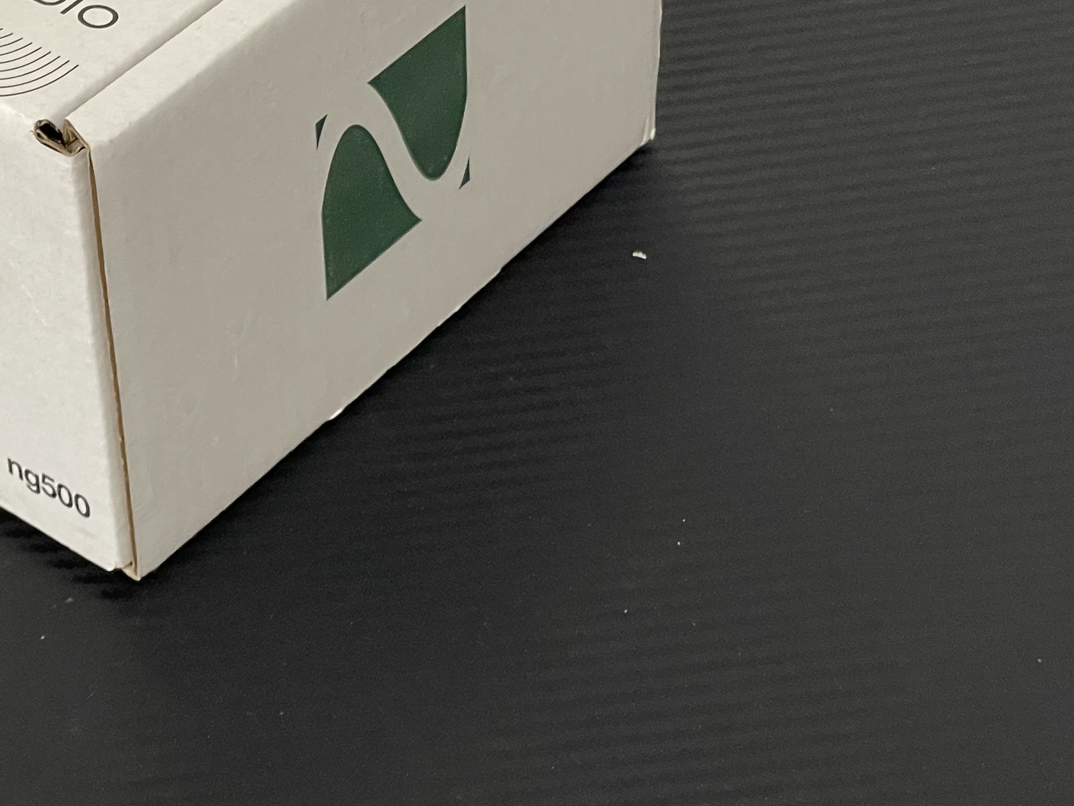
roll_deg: +10.1
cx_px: -82
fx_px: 3568
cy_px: 22
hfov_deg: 16.6
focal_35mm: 115
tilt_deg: -38.2
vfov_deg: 12.7
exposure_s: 1/67
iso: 200
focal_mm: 6
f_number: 2
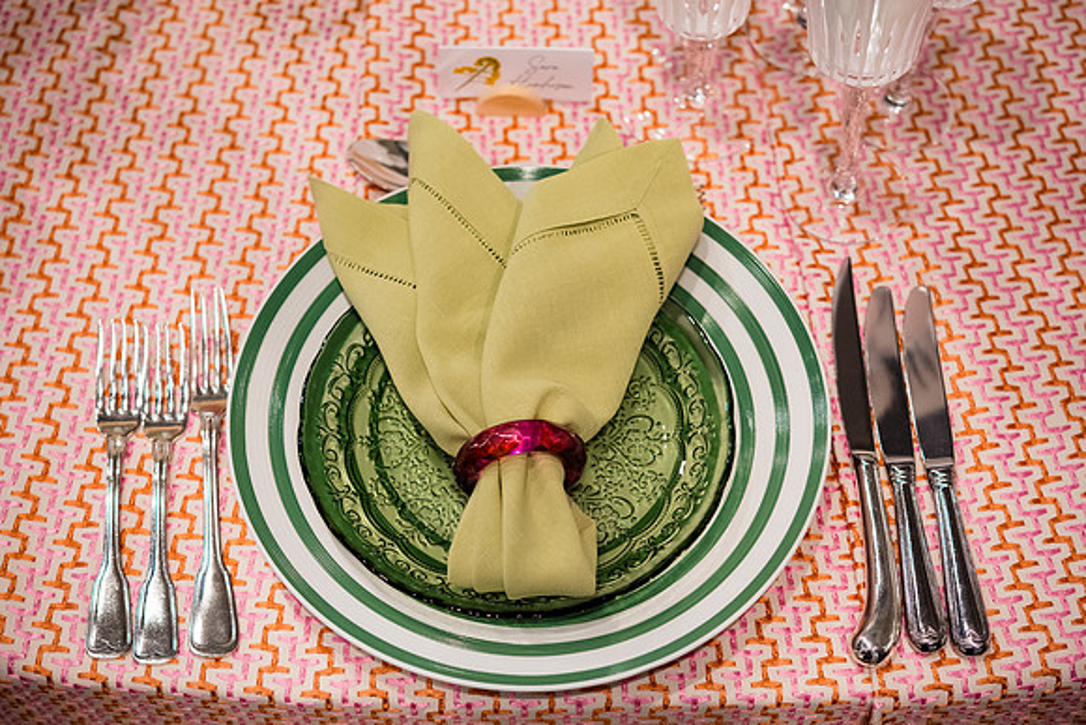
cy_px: 362
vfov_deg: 22.6
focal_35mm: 60
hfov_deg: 33.4
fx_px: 1810
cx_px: 543
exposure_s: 1/160
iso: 800
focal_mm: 60
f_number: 4
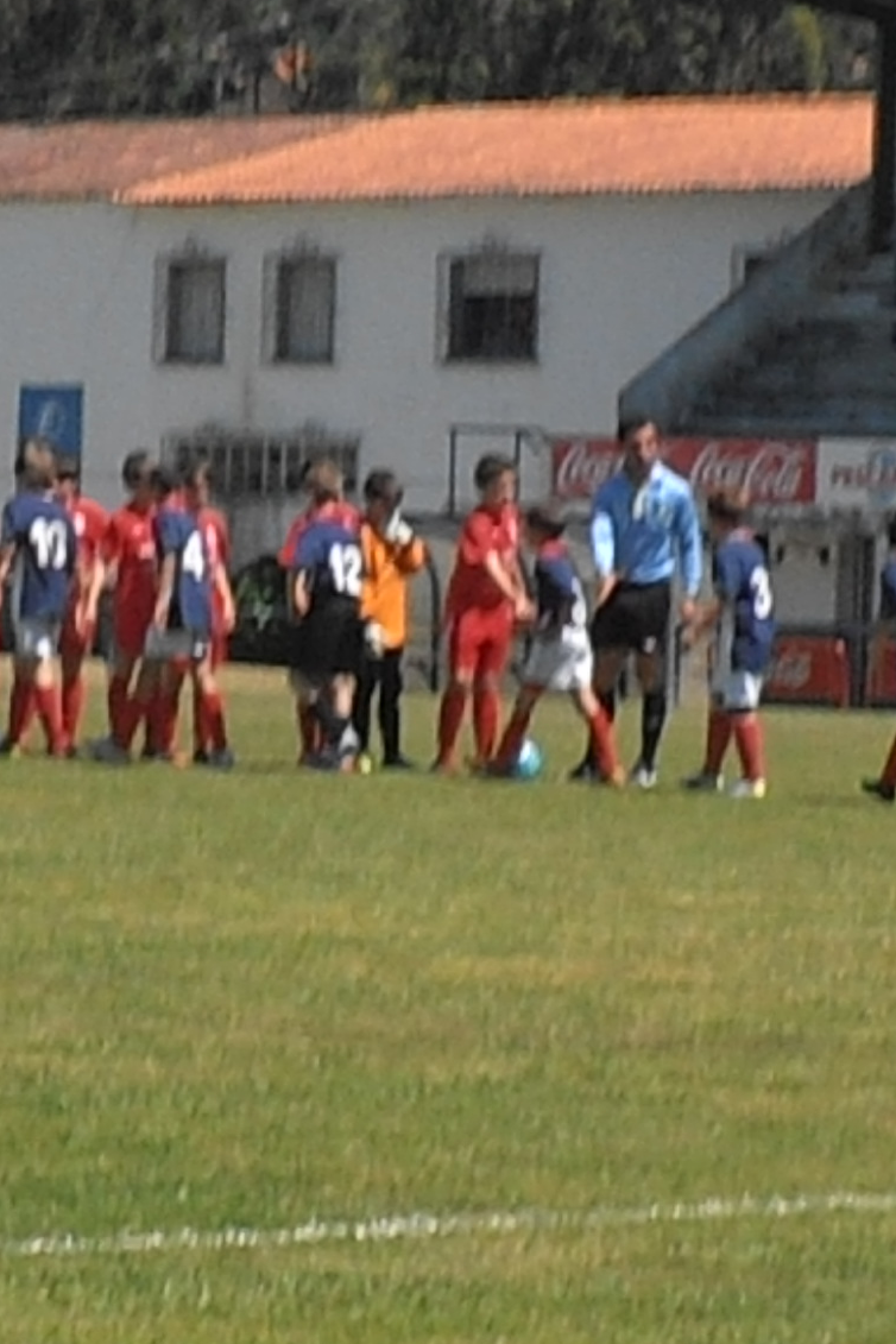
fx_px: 9706
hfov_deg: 5.3
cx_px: 207
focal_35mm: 260
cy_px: 809
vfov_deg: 7.9
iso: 400
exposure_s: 1/250
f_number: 15
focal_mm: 24.39
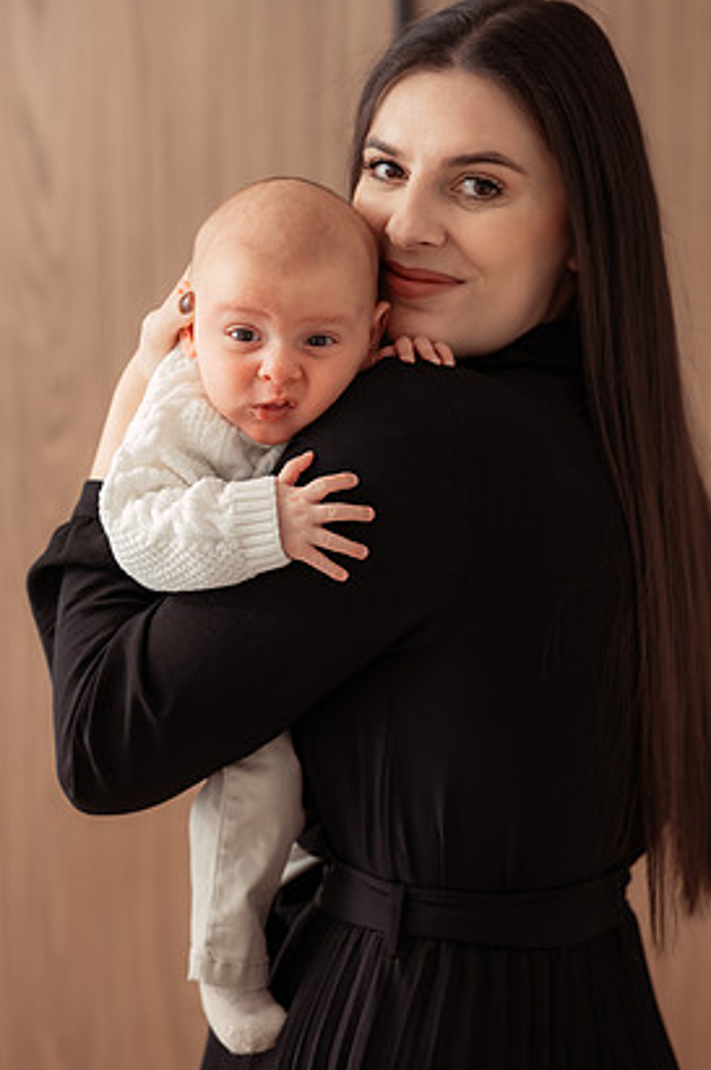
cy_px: 549
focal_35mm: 93
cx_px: 337
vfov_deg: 21.9
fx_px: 2762
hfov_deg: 14.7
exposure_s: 1/160
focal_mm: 85
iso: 2500
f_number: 3.2
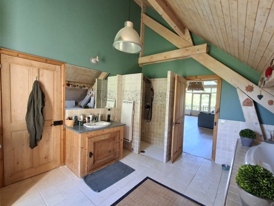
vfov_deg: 81.7
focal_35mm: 15
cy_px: 108
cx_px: 145
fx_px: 119
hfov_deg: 98.1
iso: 160
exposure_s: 1/30
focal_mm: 1.74
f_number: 2.2
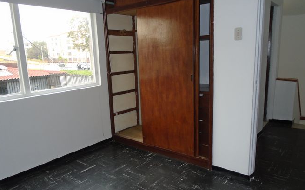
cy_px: 104
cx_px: 153
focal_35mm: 28
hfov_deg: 66.5
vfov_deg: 44.5
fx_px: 233
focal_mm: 4.6
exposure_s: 1/80
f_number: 3.2
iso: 100
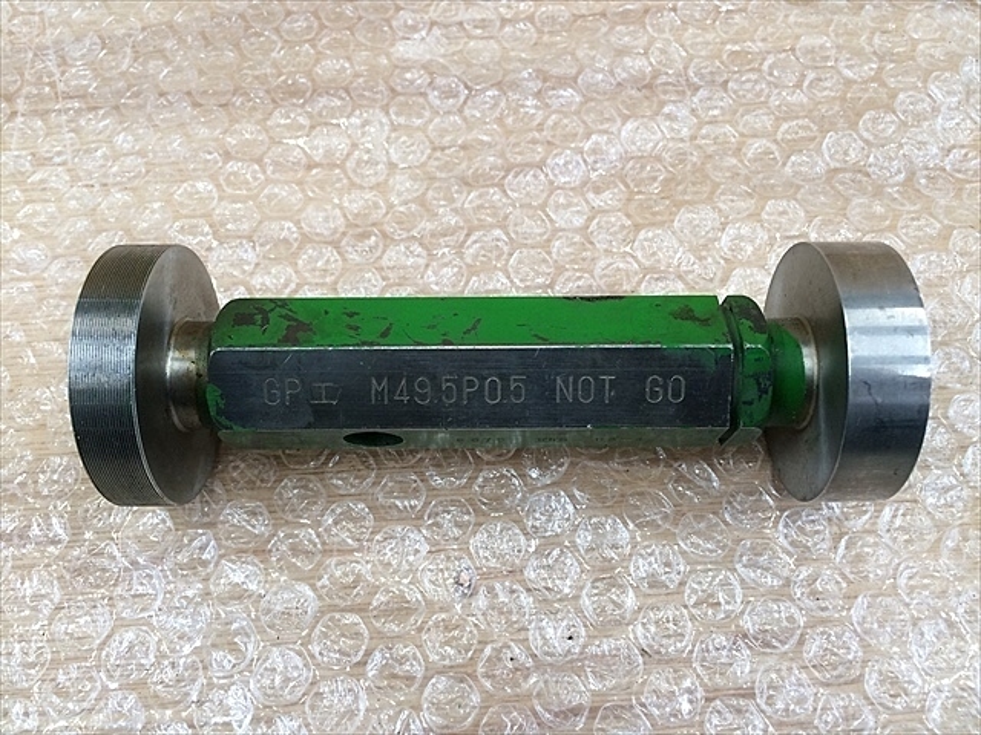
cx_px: 490
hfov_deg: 61.7
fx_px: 822
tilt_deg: -61.5
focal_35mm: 29
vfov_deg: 48.2
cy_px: 368
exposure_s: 1/30
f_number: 2.2
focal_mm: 4.15
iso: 64
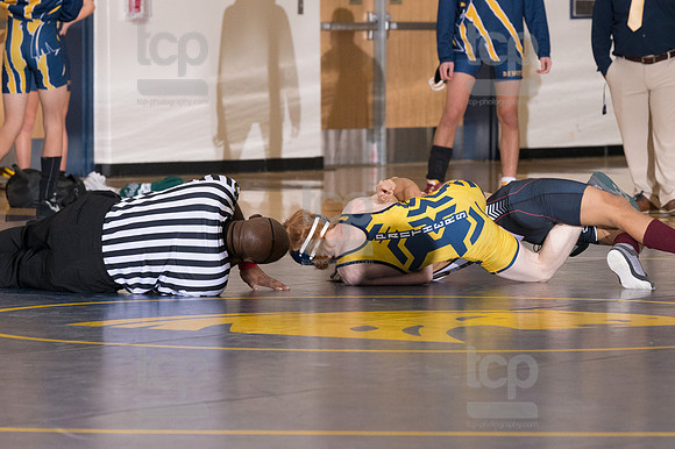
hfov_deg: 7.9
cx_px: 338
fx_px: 4910
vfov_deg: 5.2
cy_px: 224
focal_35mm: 262
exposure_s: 1/250
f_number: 5.6
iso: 2000
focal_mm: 175
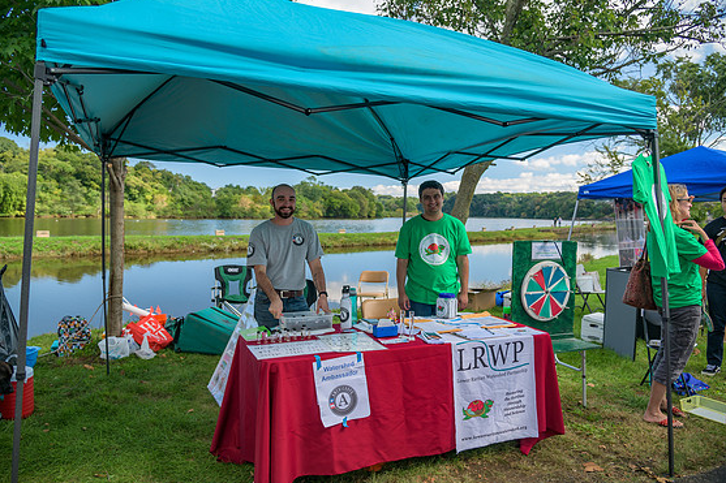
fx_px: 504
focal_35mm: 25
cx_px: 355
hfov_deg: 71.5
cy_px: 244
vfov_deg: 51.3
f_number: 4
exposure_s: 1/250
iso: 160
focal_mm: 24
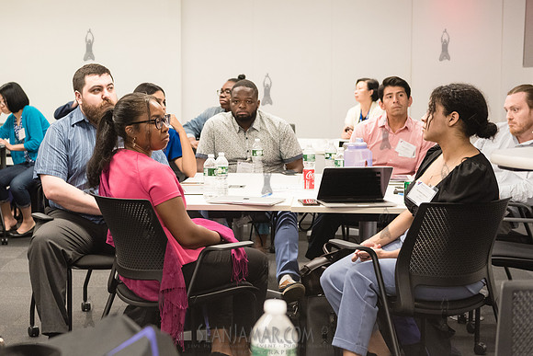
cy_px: 172
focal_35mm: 71
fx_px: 1046
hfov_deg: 28.5
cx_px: 193
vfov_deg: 19.3
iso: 2500
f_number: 4
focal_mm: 55
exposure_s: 1/250
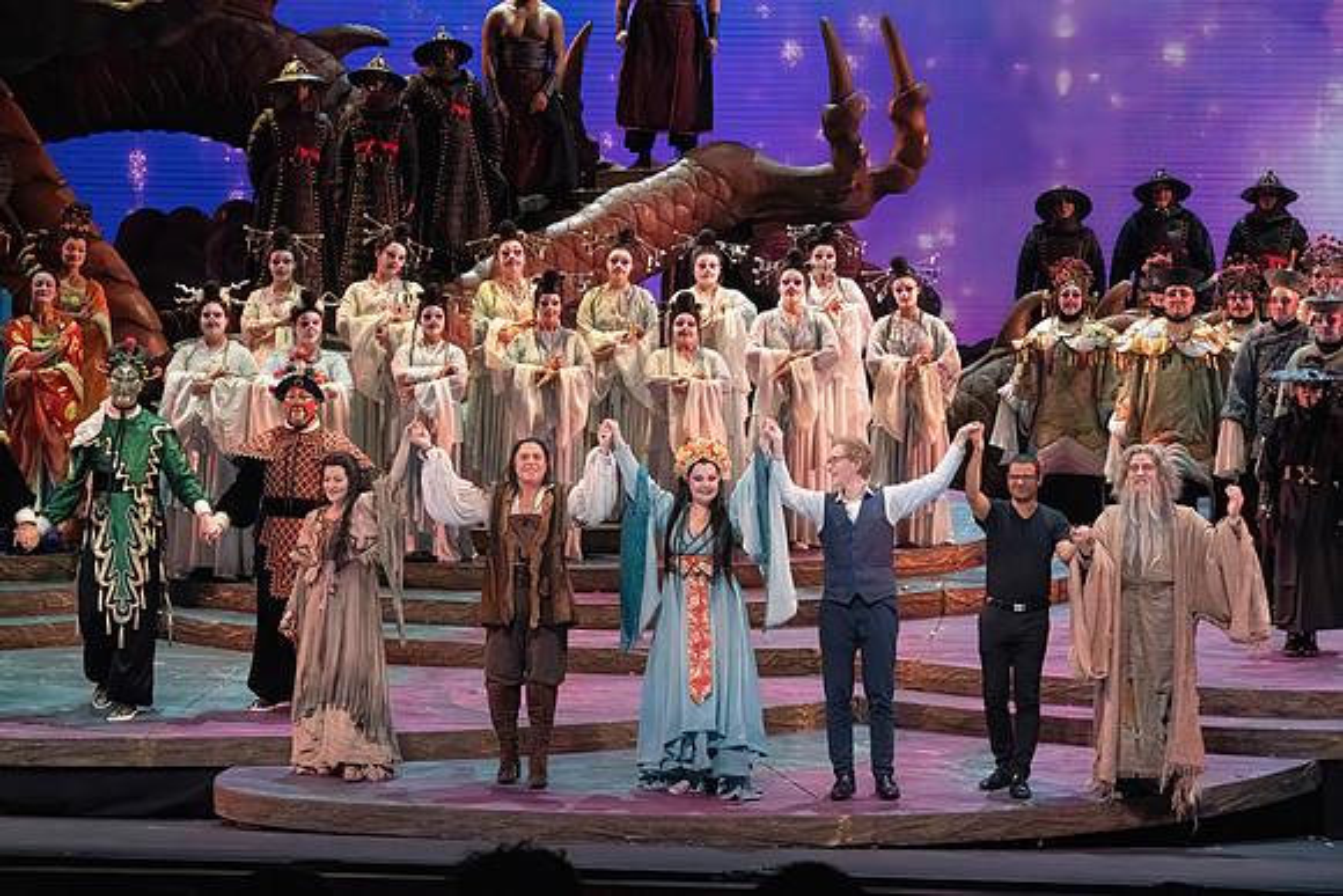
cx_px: 672
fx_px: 4925
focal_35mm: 132
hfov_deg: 15.5
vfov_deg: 10.4
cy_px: 448
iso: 20000
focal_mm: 132
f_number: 10
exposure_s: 1/1000
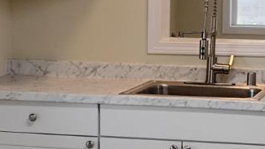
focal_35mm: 141
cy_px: 117
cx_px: 178
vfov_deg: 8.6
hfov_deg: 15.2
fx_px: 991
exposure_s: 1/120
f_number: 1.8
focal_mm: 4.26
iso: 559
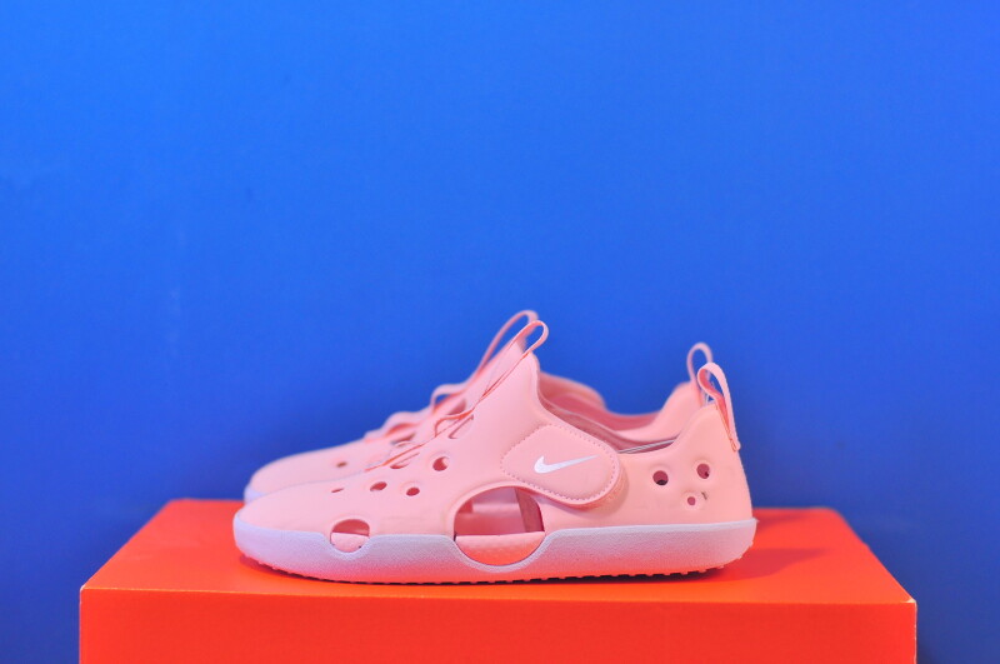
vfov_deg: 18.1
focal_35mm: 75
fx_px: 2080
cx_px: 500
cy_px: 332
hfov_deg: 27.0
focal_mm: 50
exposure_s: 1/320
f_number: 2.5
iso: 250
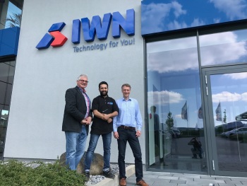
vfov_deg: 49.8
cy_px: 93
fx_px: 200
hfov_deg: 63.4
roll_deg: -0.5
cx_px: 124
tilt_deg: +11.2
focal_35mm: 28
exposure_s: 1/863
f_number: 1.8
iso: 20
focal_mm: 3.99
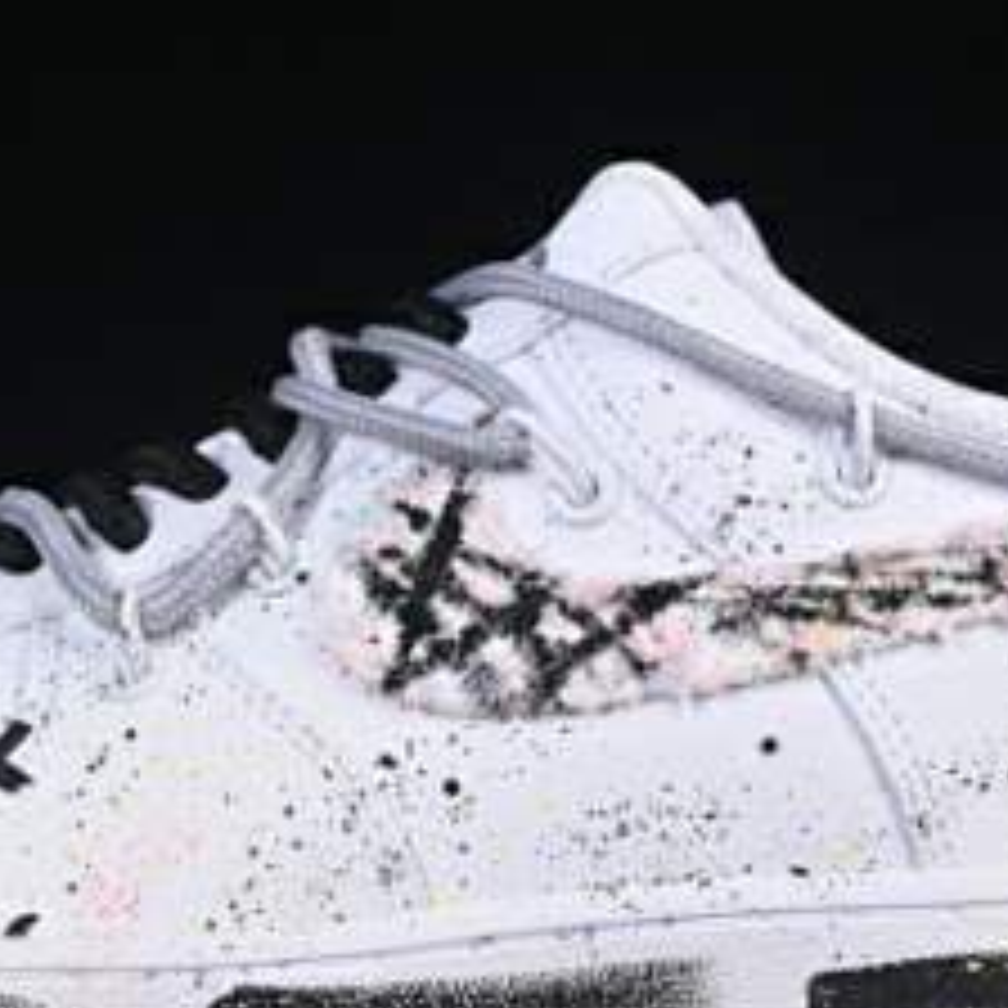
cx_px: 414
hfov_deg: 8.4
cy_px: 518
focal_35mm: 208
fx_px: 6853
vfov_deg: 8.4
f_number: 8
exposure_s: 1/80
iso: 160
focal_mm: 50
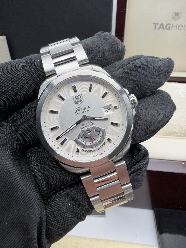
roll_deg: -0.1
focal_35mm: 25
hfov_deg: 54.9
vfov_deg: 69.4
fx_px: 179
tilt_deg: -33.1
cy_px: 124
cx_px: 93
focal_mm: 2.22
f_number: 2.2
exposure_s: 1/121
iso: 50
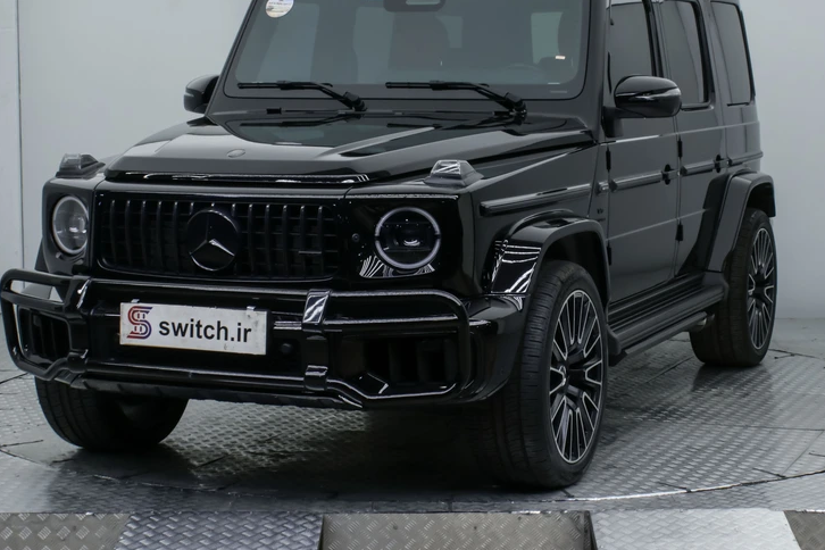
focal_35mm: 69
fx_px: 1574
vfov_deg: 19.8
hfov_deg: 29.4
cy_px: 270
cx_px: 451
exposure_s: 1/50
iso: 1600
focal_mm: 33
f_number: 4.5
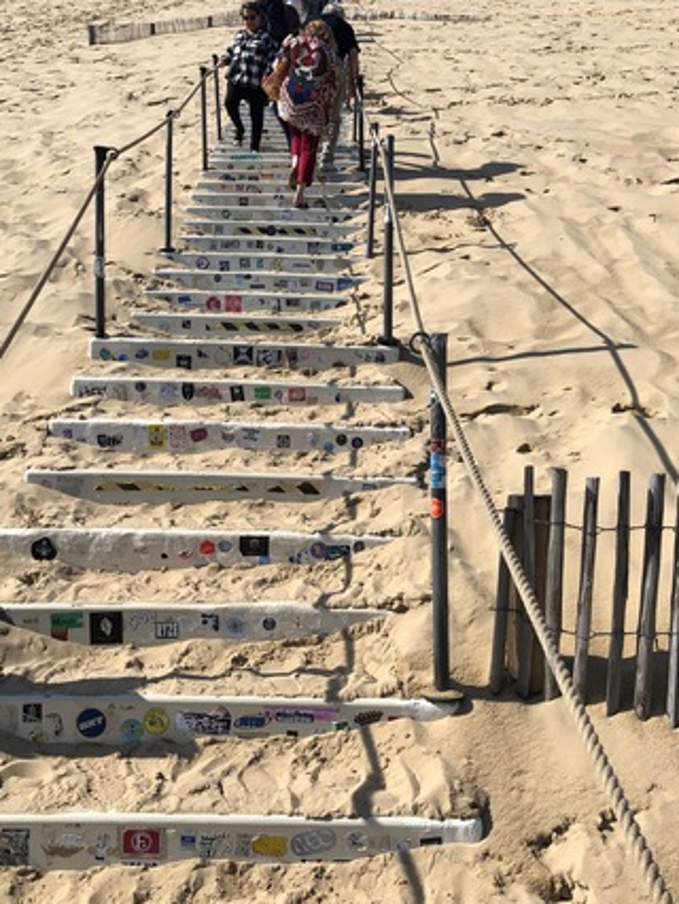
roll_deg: -0.6
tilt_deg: -0.8
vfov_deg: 52.6
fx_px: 914
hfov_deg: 40.7
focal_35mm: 35
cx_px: 318
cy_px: 455
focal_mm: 3.99
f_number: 1.8
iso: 20
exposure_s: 1/3436
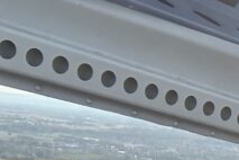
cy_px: 370
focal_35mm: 115
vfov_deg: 10.4
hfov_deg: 14.3
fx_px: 763
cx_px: 503
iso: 40
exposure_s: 1/253
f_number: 1.9
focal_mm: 2.69
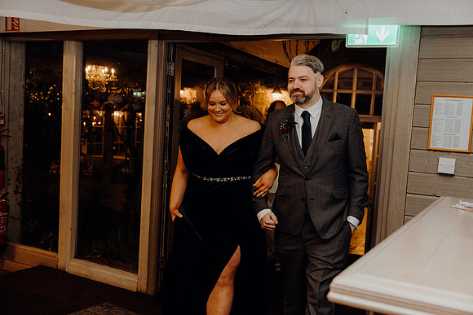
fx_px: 513
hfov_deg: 49.5
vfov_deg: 34.2
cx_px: 236
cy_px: 158
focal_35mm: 39
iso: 2500
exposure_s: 1/160
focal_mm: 39
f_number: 3.5
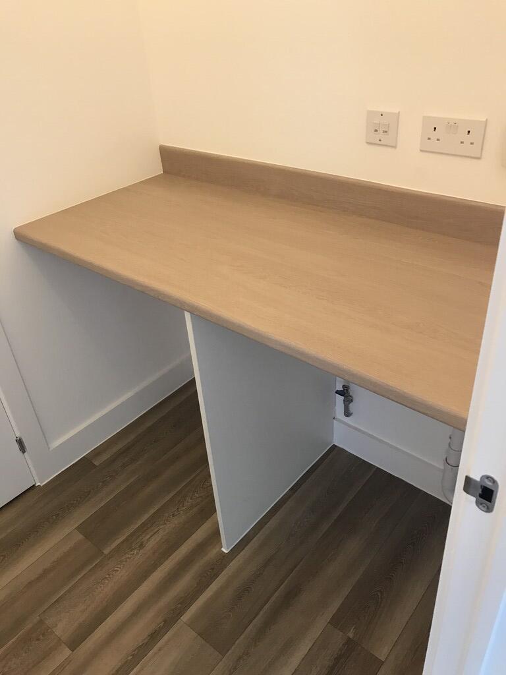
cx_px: 253
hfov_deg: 49.7
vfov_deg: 63.4
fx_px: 546
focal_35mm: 28
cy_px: 338
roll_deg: +6.7
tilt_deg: -30.0
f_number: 1.8
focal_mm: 3.99
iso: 50
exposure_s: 1/17
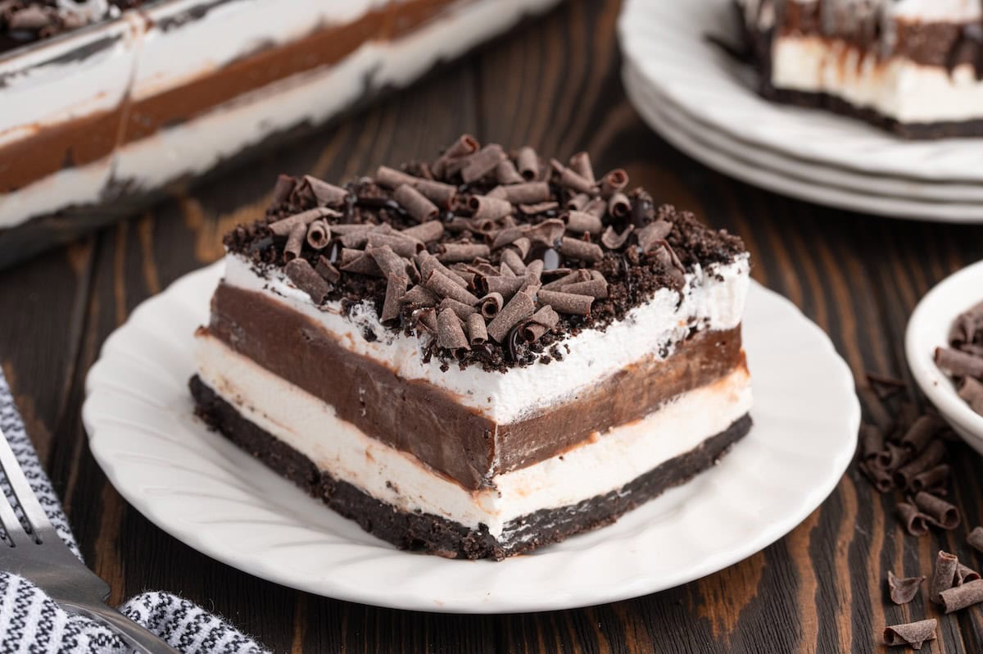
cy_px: 327
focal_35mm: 105
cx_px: 492
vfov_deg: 13.0
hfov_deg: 19.5
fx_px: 2865
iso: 125
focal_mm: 105
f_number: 13
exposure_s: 1/200
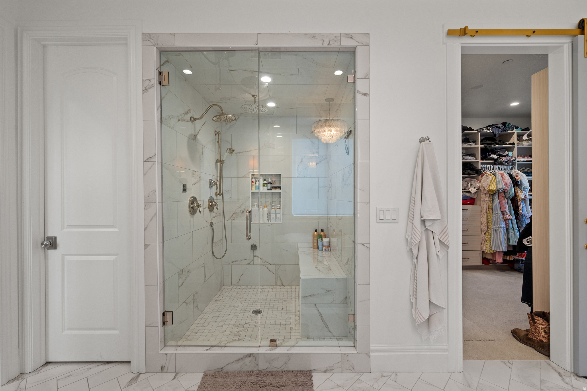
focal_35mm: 15
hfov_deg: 100.4
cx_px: 294
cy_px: 196
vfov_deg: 77.4
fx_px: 245
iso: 500
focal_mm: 15
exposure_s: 1/2.5
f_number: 8
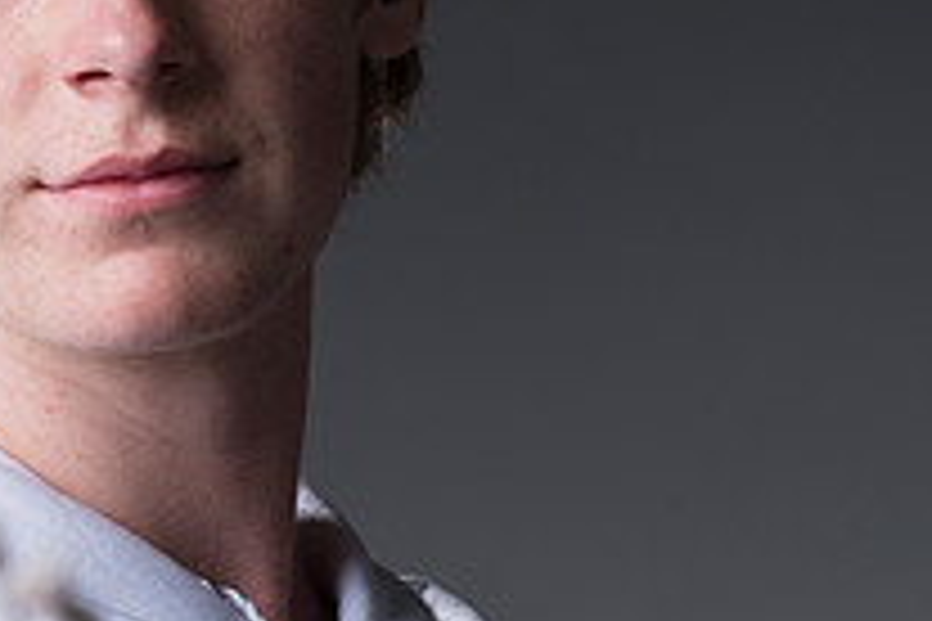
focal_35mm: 719
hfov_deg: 2.9
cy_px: 327
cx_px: 150
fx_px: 18613
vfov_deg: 1.9
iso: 160
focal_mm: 170
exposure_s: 1/250
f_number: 5.6
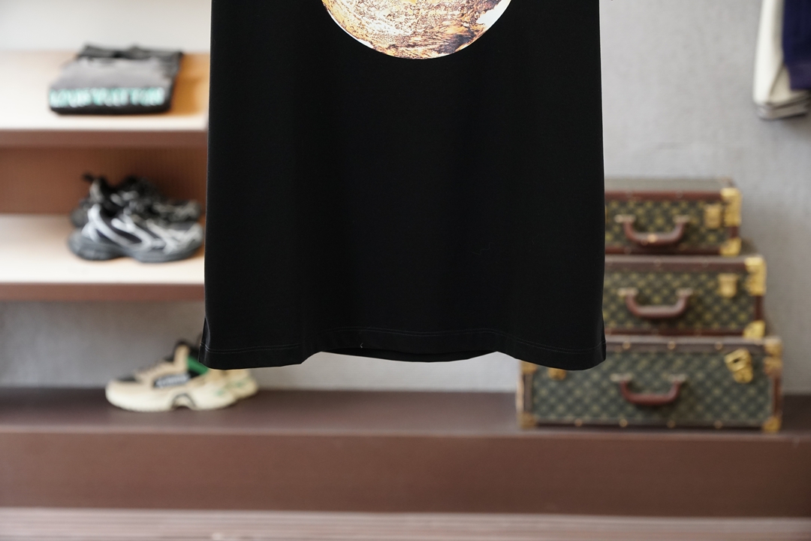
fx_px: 1926
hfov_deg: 23.8
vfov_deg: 16.0
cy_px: 270
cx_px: 406
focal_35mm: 86
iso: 800
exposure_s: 1/125
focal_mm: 57
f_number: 4
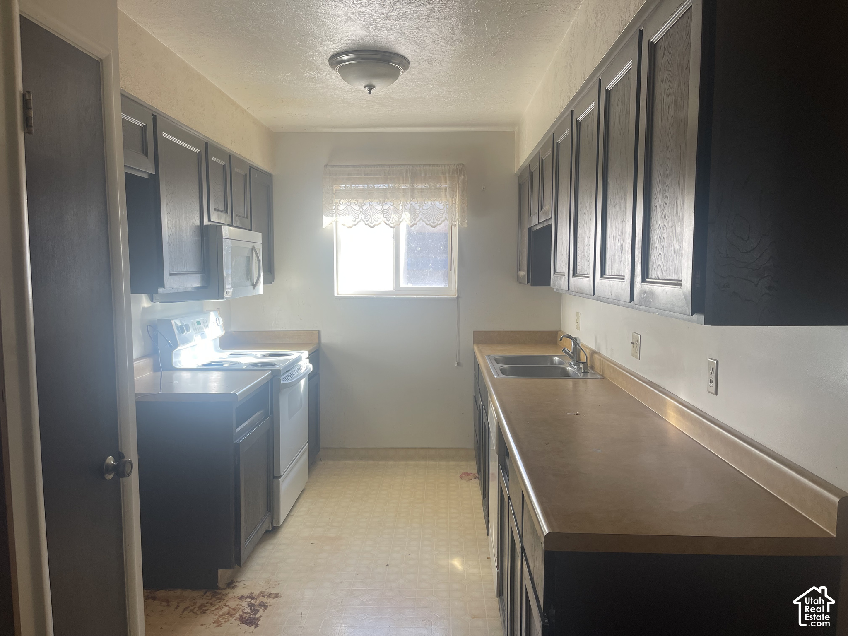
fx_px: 612
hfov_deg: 69.4
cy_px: 318
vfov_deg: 54.9
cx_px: 424
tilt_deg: -5.3
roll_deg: -0.1
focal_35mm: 25
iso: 50
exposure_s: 1/121
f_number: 1.6
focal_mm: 5.1
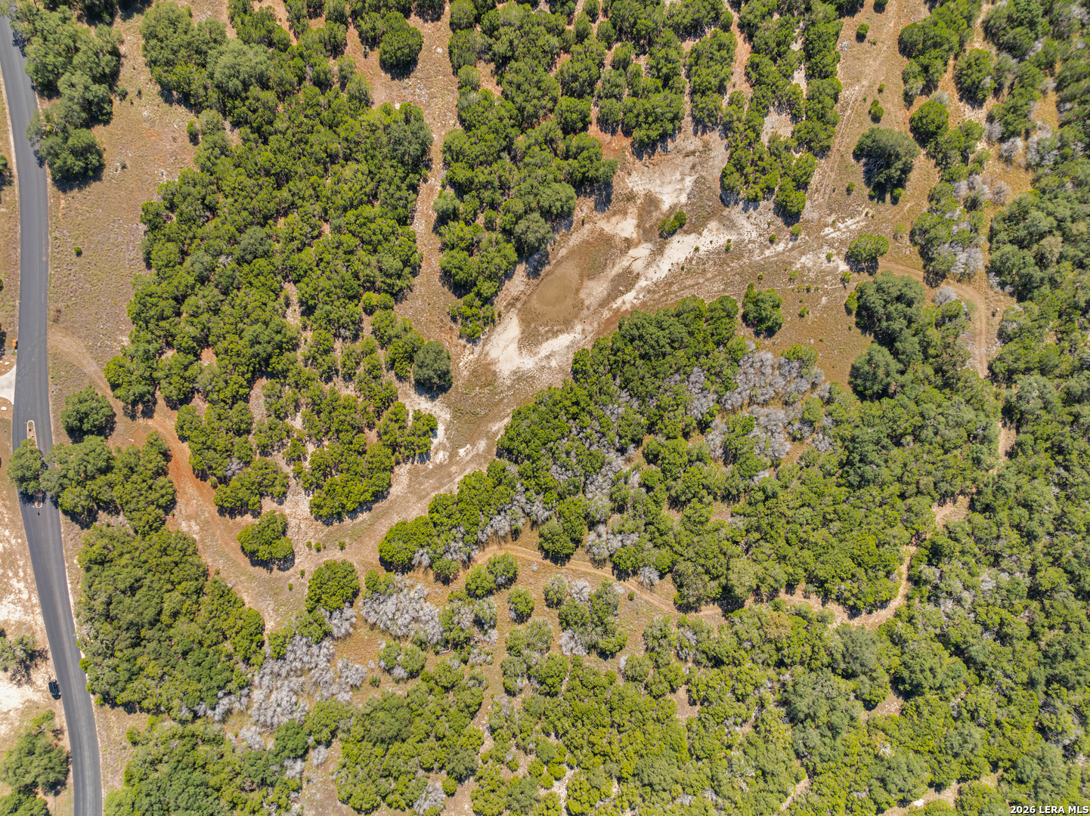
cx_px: 545
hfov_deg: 71.6
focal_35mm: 24
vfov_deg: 56.8
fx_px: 755
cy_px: 408
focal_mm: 12.29
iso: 100
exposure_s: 1/320
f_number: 2.8
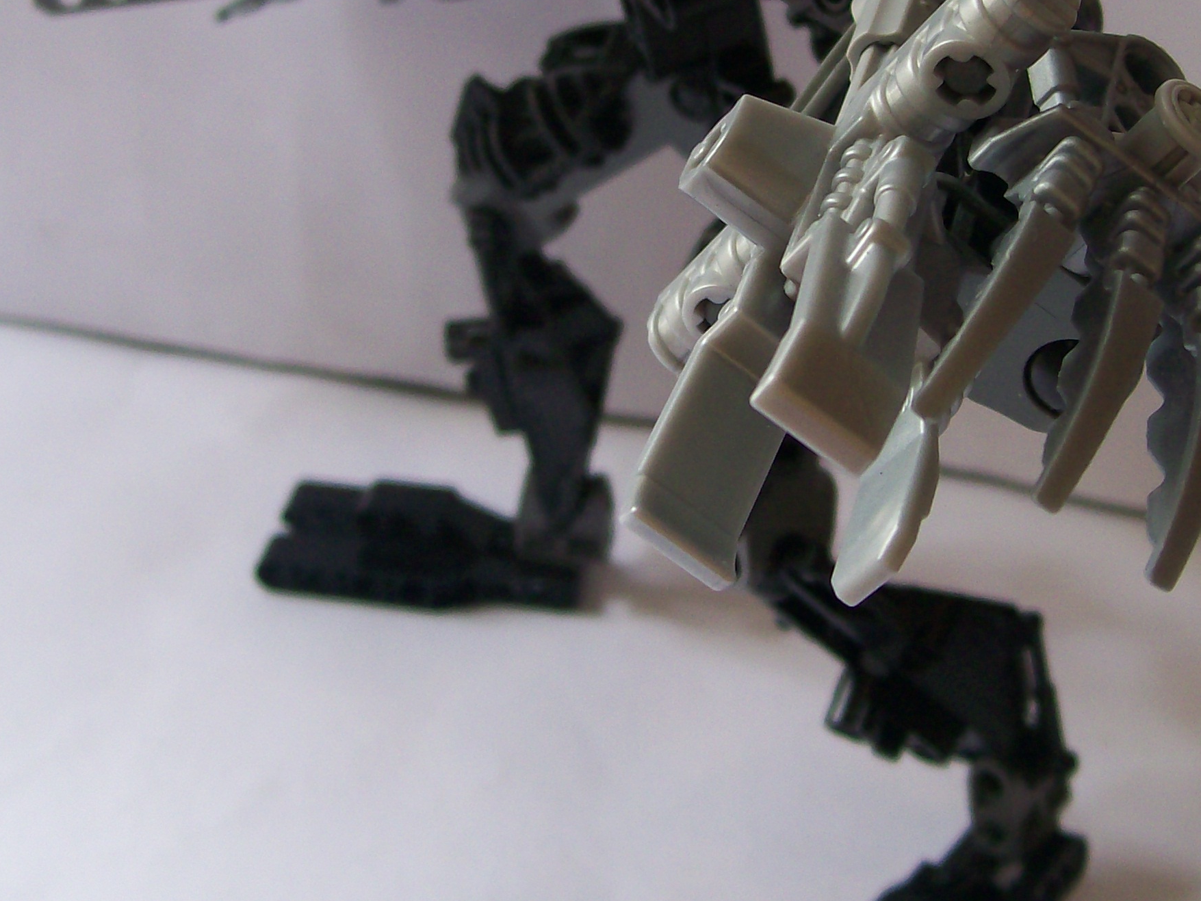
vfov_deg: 23.0
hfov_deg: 30.7
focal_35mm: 63
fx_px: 2186
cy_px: 210
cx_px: 609
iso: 80
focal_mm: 6
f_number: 2.7
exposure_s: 1/67.6
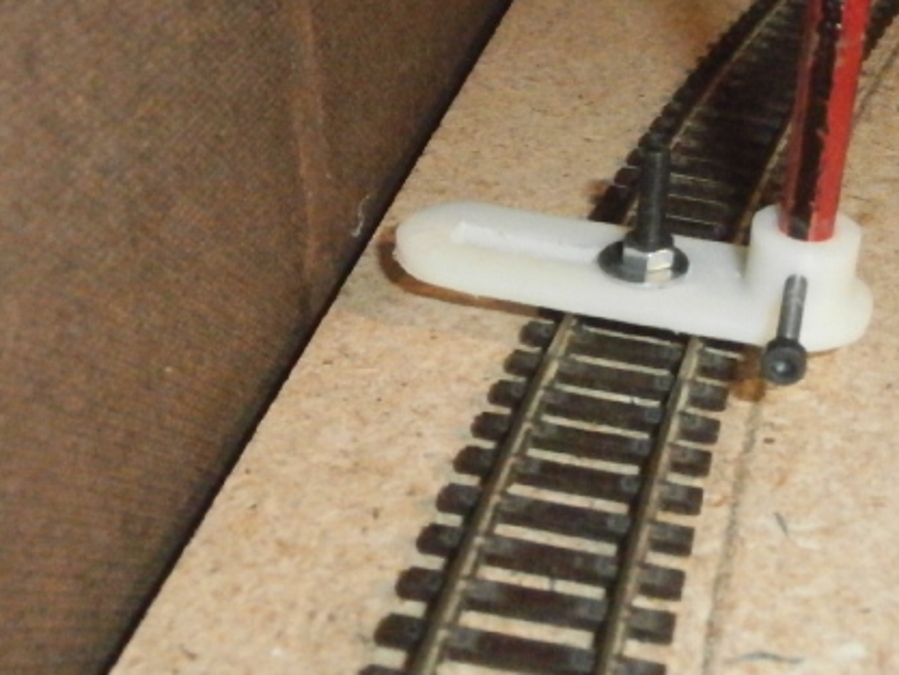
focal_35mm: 46
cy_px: 274
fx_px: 1195
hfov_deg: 41.1
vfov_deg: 31.5
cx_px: 533
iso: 1600
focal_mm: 5.36
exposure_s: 1/40
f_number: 3.5
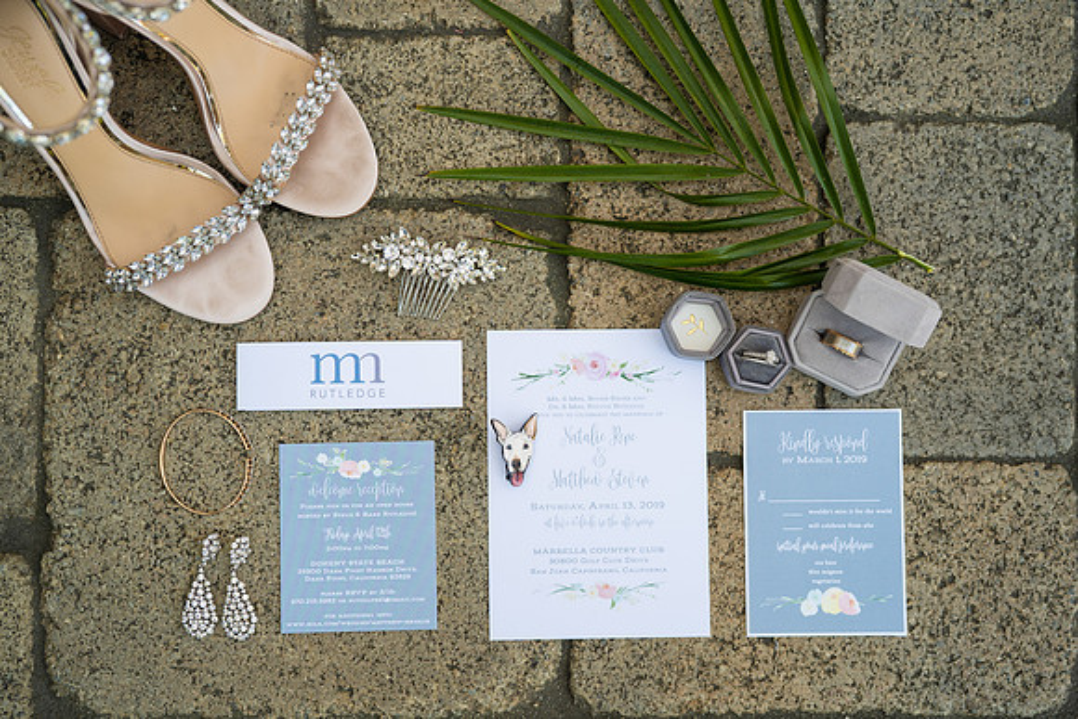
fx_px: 1498
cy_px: 360
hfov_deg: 39.6
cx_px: 539
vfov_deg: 27.0
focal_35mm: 50
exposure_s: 1/250
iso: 125
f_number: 2.8
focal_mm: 50
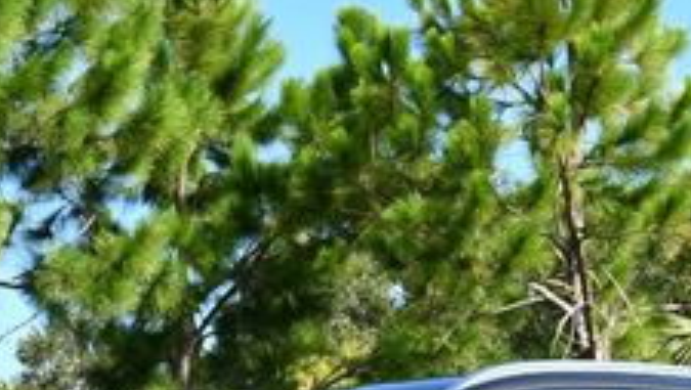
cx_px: 283
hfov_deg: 15.0
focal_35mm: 143
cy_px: 574
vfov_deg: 8.3
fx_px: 2622
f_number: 7.1
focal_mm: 24
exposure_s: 1/250
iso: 200
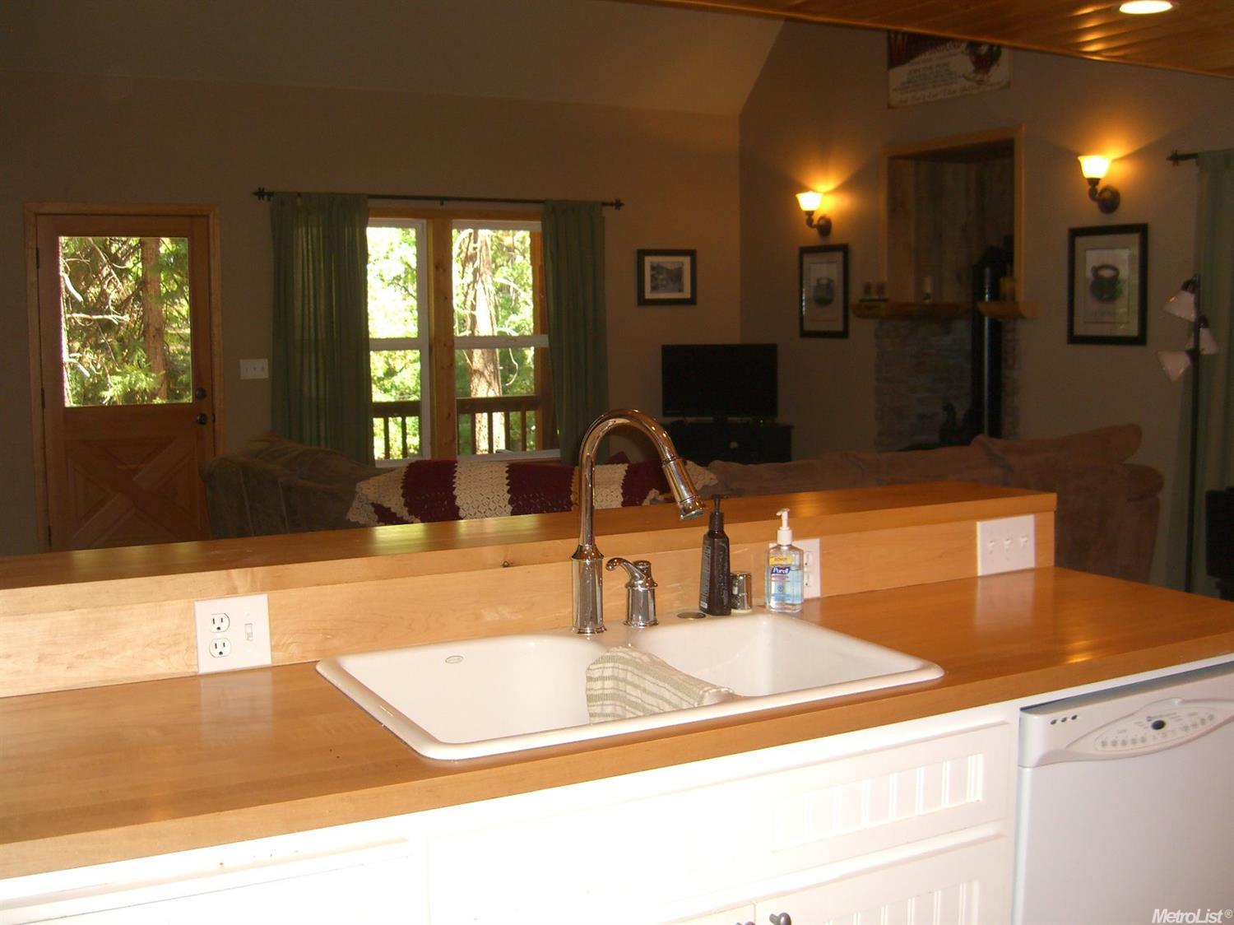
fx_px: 1354
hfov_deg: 49.0
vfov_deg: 37.7
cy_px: 462
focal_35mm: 38
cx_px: 617
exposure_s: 1/60
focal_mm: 7.9
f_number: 2.8
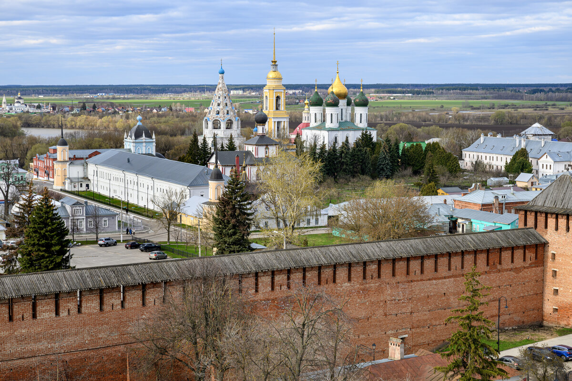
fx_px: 1112
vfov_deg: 19.5
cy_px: 190
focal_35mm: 70
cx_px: 286
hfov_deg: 28.8
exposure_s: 1/250
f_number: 10
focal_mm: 70
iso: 280
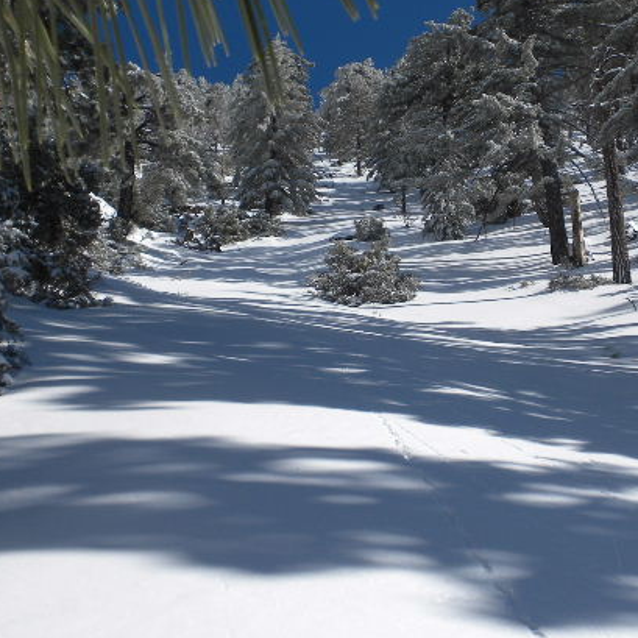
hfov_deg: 26.8
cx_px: 413
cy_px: 261
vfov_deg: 26.8
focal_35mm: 64
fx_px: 1335
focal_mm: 6.6
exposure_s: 1/211
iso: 64
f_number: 10
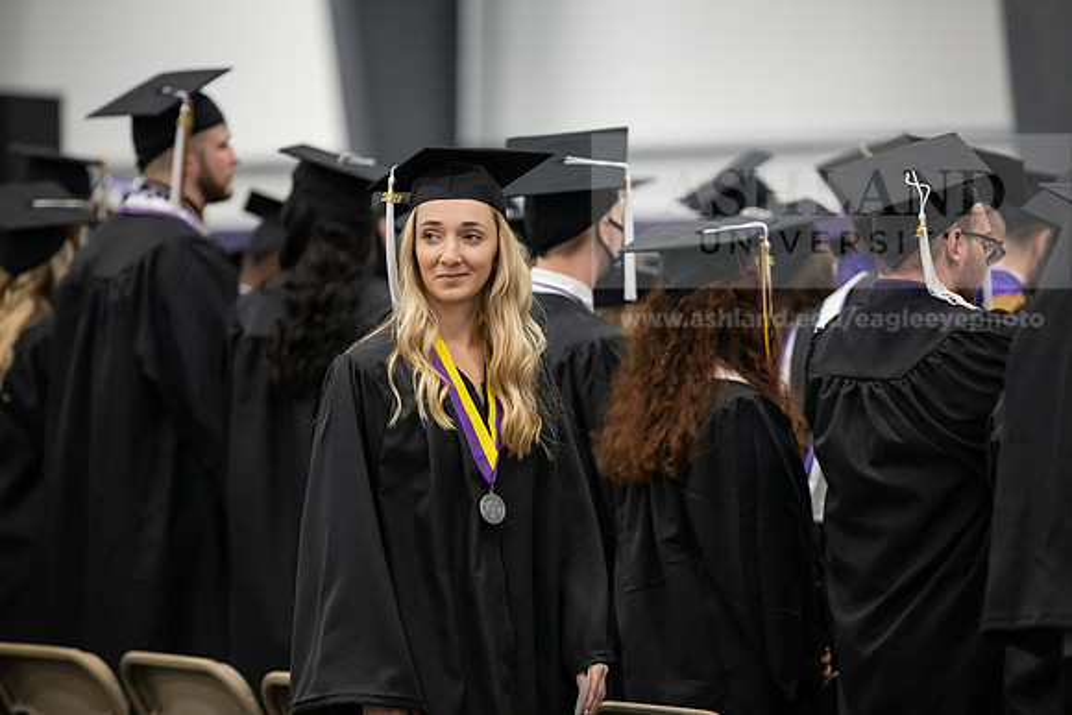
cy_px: 358
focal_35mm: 190
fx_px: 5659
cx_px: 536
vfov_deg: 7.2
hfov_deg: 10.8
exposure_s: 1/200
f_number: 3.2
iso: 3200
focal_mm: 190
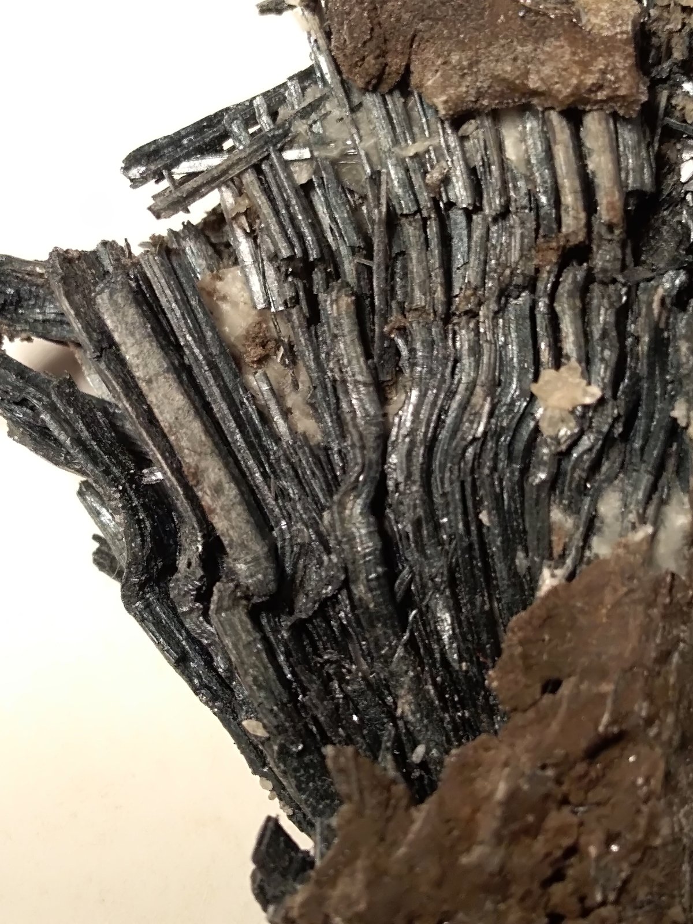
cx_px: 346
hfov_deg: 53.1
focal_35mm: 26
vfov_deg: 67.3
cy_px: 462
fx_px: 694
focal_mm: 3.54
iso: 197
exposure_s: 1/100
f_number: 2
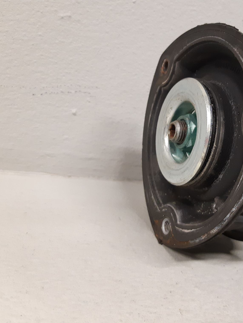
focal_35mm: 35
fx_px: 328
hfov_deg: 39.1
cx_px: 194
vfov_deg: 52.6
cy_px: 162
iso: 250
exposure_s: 1/50
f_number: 1.7
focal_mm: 3.93
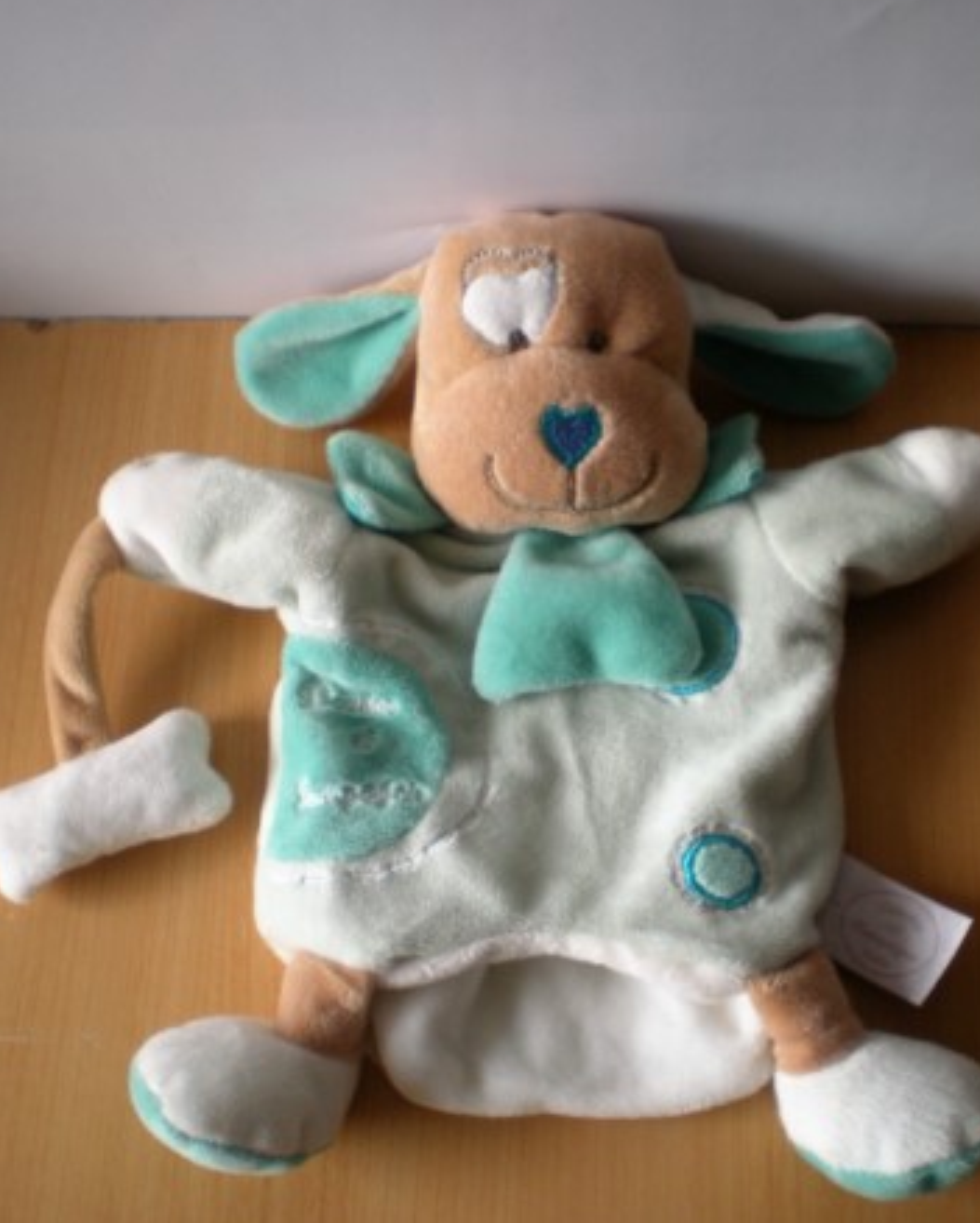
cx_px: 491
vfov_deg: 41.9
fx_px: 1594
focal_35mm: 44
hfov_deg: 34.2
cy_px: 681
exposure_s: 1/55
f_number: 3.1
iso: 125
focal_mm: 6.3
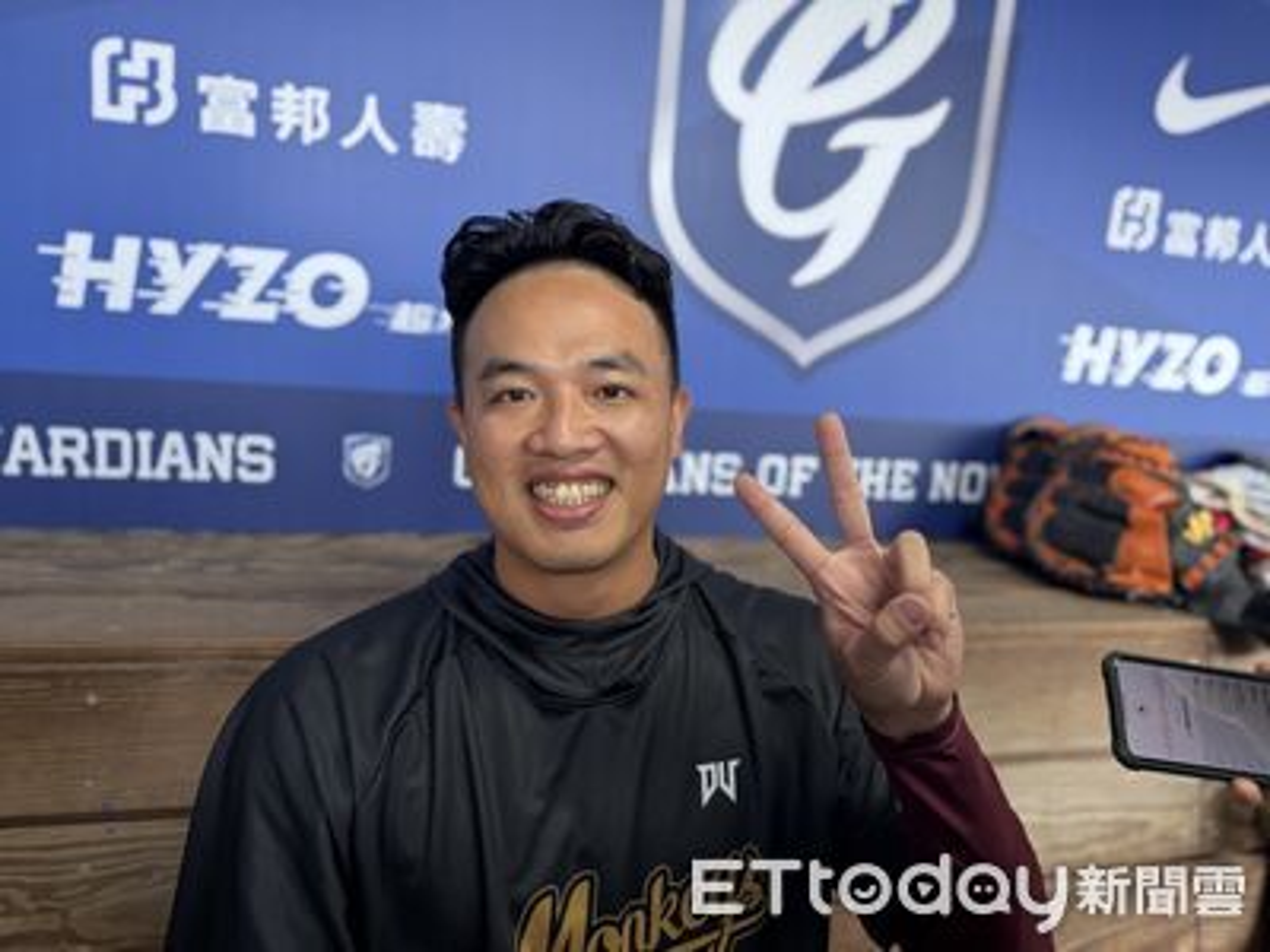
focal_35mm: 24
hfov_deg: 71.6
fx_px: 881
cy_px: 476
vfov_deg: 56.8
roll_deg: -4.7
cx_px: 635
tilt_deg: -9.7
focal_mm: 6.76
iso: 250
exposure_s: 1/60
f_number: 1.78
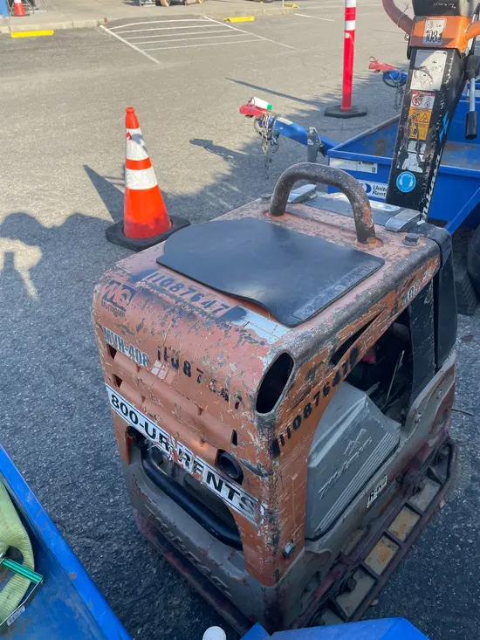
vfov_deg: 67.3
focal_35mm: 26
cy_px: 320
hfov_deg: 53.1
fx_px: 481
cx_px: 240
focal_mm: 4.2
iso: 50
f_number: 1.6
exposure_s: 1/940
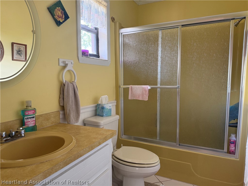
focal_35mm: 24
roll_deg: -0.4
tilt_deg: -5.8
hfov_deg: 71.6
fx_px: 172
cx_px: 124
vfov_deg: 56.8
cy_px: 93
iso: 200
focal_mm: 6.76
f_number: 1.78
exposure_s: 1/66
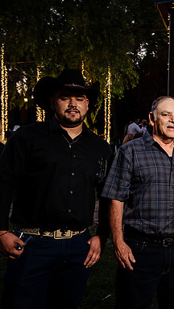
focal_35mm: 57
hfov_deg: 19.6
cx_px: 219
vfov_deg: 36.6
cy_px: 155
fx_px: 468
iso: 1600
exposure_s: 1/60
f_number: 5.6
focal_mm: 36
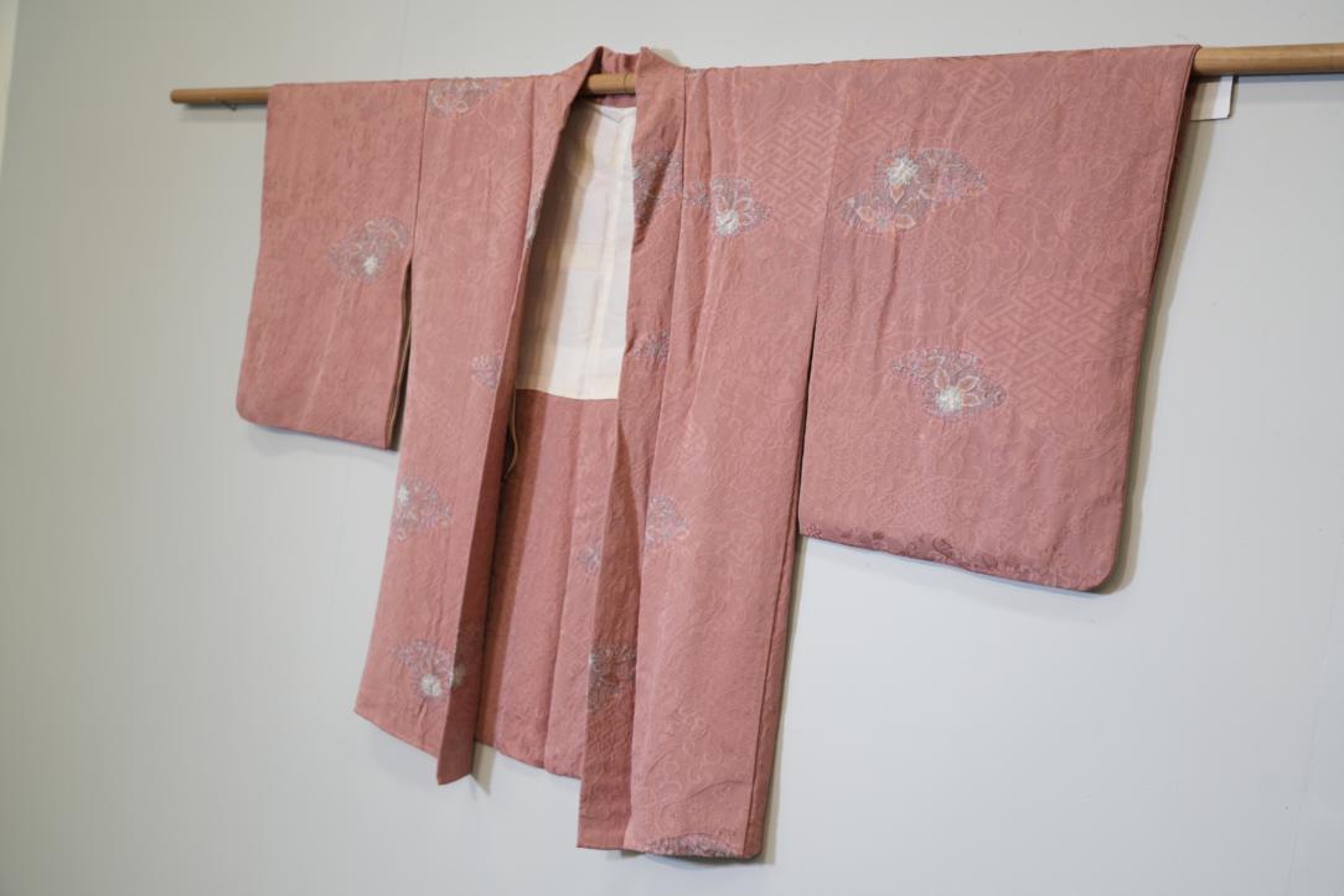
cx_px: 672
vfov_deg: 36.0
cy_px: 448
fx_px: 1381
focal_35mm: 37
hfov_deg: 51.9
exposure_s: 1/40
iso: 250
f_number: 4
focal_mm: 37
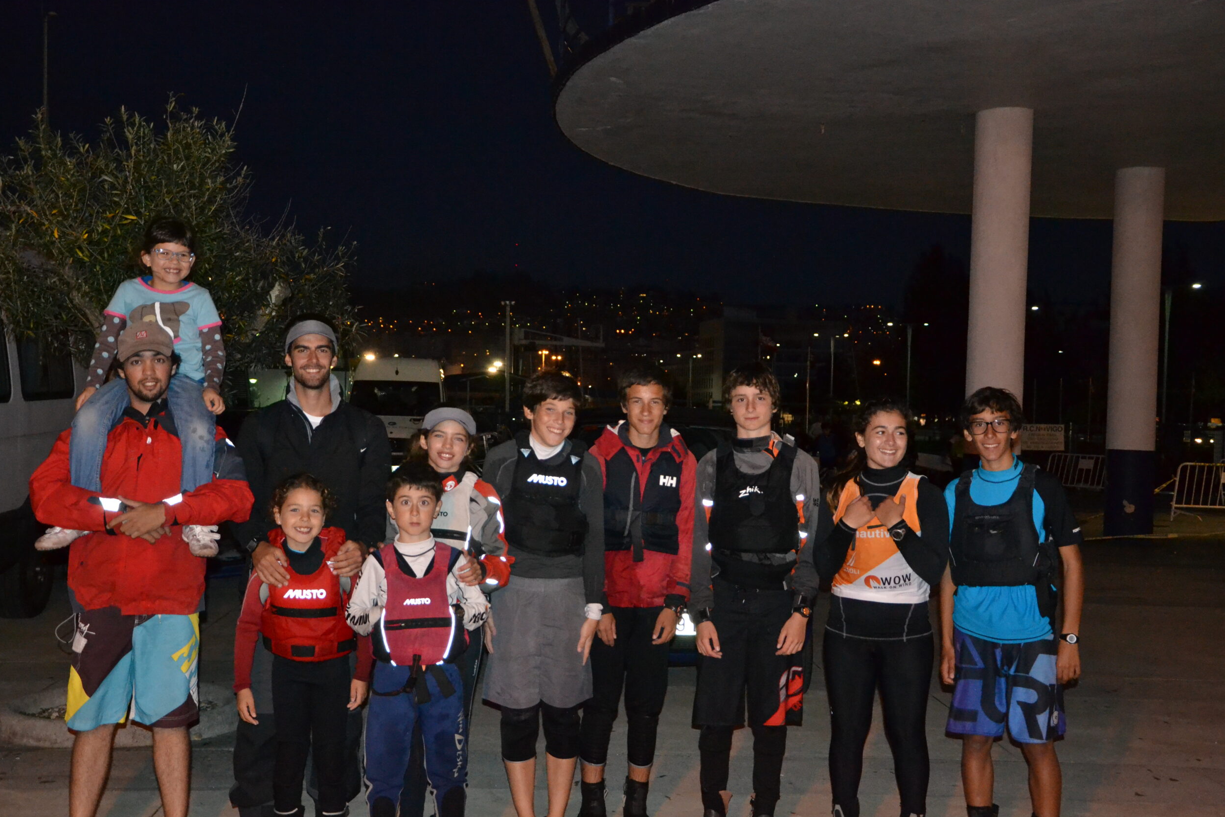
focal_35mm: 46
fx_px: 1565
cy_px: 411
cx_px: 607
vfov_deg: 29.3
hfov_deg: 42.7
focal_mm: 30
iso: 3200
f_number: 4.2
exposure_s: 1/60
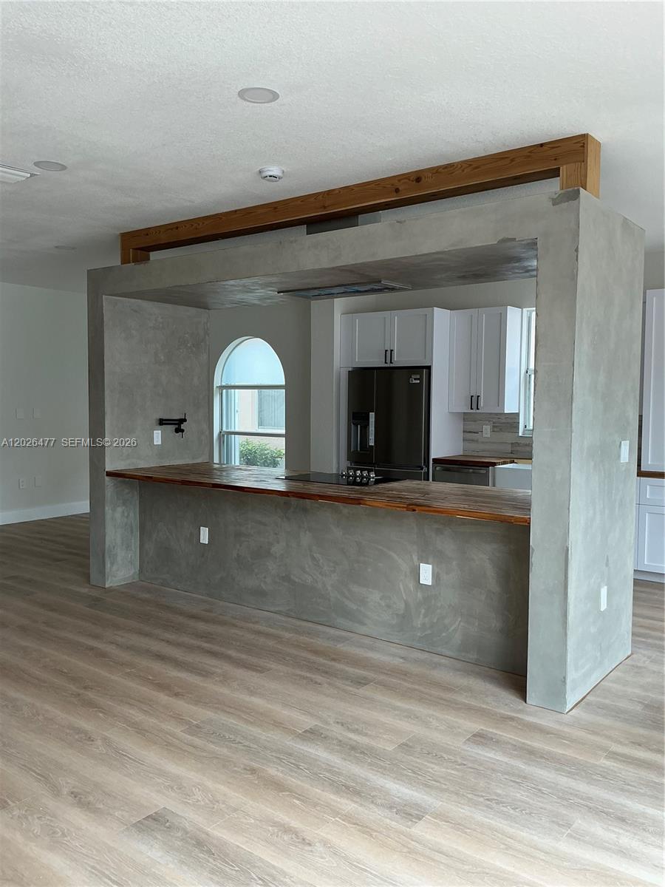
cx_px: 332
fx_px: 717
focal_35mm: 28
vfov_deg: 63.4
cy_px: 444
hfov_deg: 49.7
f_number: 1.8
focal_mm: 3
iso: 20
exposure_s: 1/120
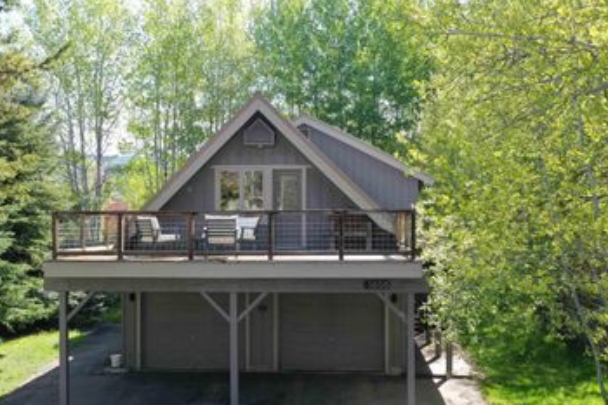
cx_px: 301
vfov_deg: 33.3
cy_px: 222
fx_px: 675
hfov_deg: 48.5
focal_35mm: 40
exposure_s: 1/200
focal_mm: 10.26
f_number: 4.5
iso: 100
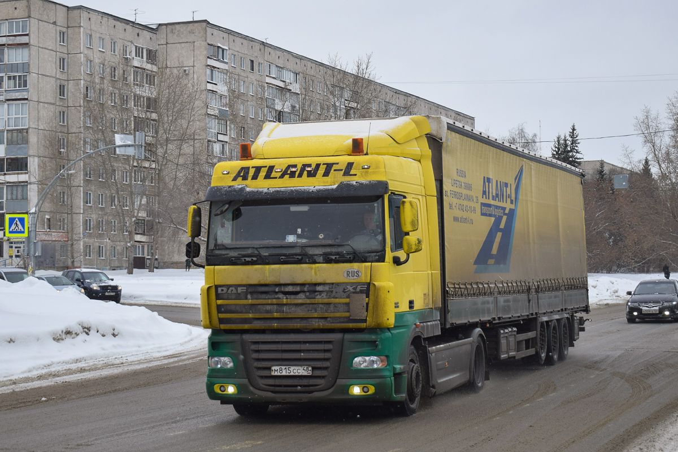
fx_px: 1186
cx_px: 339
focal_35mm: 63
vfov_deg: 21.6
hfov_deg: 31.9
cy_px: 226
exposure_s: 1/500
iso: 200
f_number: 5.6
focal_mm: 42
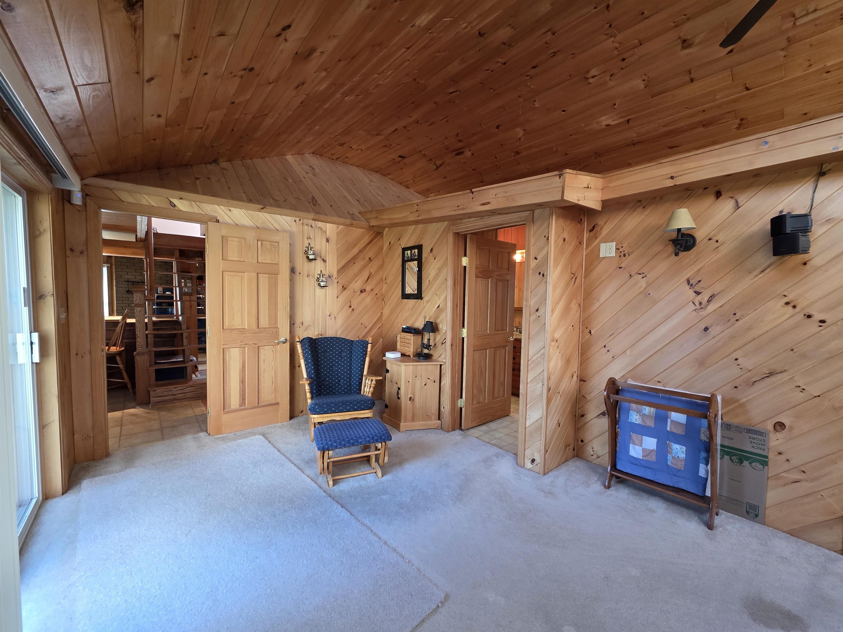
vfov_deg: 89.9
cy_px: 316
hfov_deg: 106.2
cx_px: 422
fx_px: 317
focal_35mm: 13
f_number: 1.9
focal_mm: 2.2
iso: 200
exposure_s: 1/60
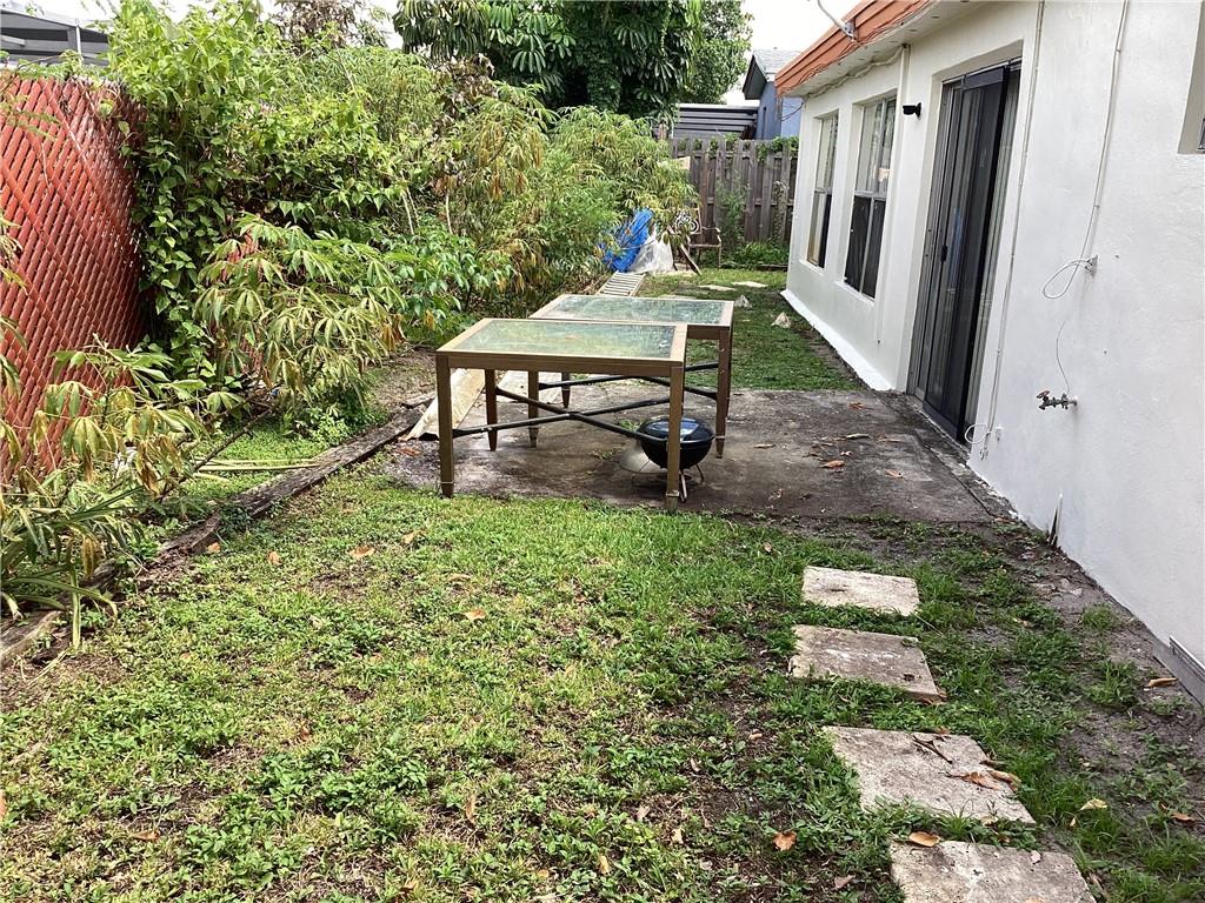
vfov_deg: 45.4
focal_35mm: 31
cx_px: 602
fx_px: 1079
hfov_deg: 58.4
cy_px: 452
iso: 25
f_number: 2.4
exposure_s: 1/193
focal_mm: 3.3
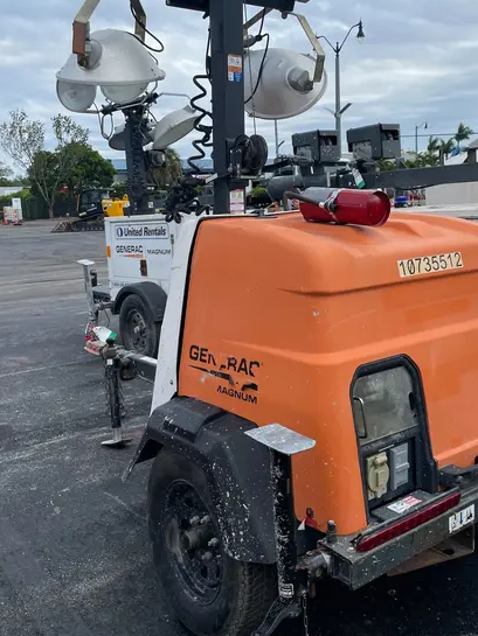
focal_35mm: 35
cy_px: 276
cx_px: 291
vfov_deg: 52.5
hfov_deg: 40.5
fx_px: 644
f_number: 1.6
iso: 50
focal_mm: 4.2
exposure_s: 1/3731
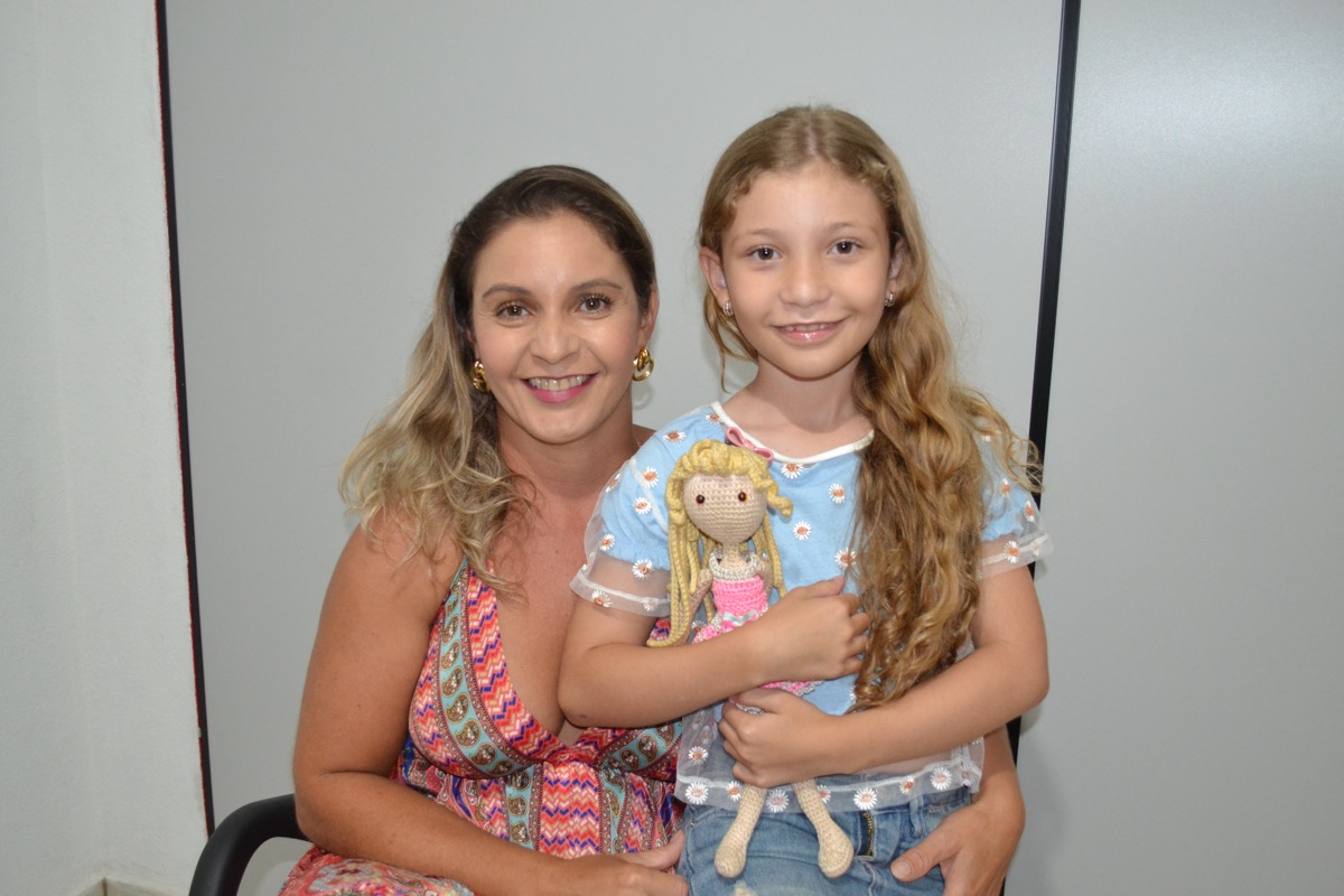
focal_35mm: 36
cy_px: 448
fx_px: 1344
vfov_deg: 36.9
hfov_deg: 53.1
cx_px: 672
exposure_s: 1/60
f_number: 4
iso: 1600
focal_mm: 24
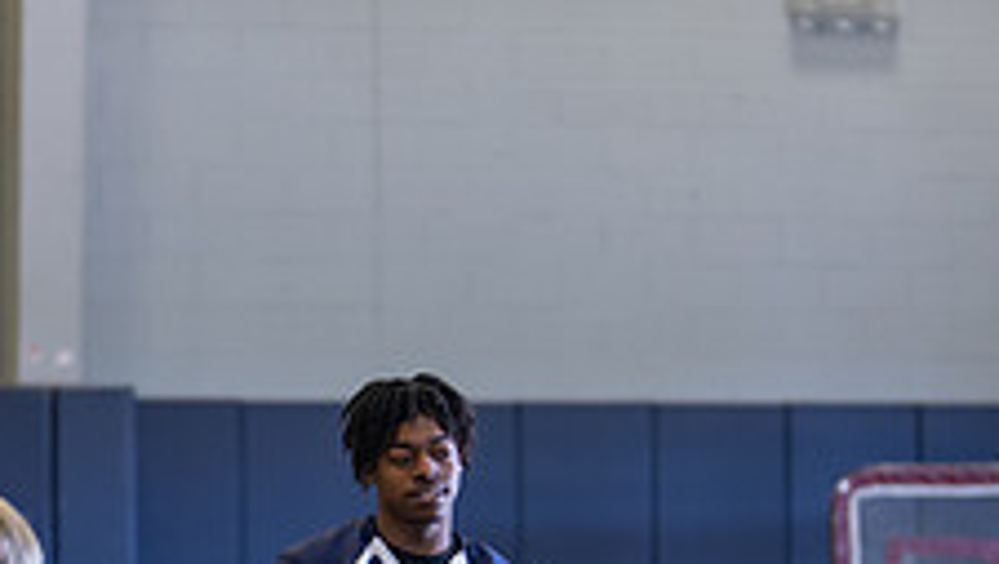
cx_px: 395
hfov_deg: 14.8
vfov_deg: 8.3
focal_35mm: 145
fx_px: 3844
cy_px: 622
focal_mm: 50
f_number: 1.2
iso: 800
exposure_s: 1/640
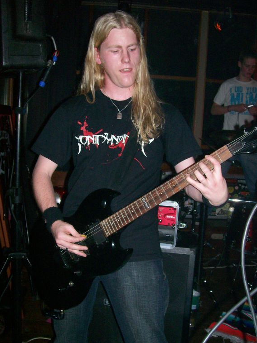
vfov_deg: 49.0
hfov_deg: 37.7
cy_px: 167
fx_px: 377
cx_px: 128
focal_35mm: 38
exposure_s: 1/64
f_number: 2.7
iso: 140
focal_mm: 6
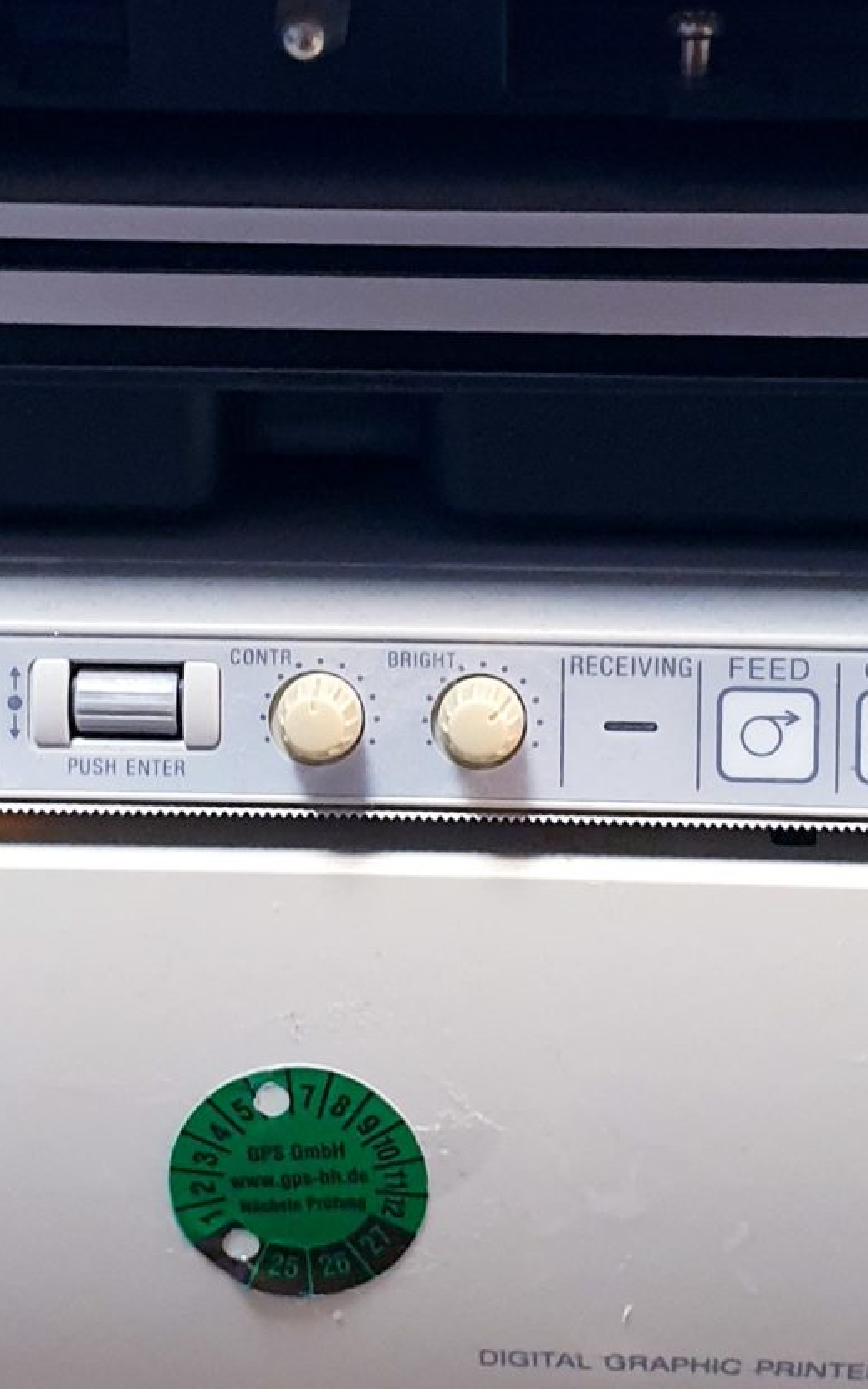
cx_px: 366
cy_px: 505
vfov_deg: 24.3
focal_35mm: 85
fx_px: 3216
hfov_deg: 15.4
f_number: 2.4
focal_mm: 4.3
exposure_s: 1/20
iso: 250
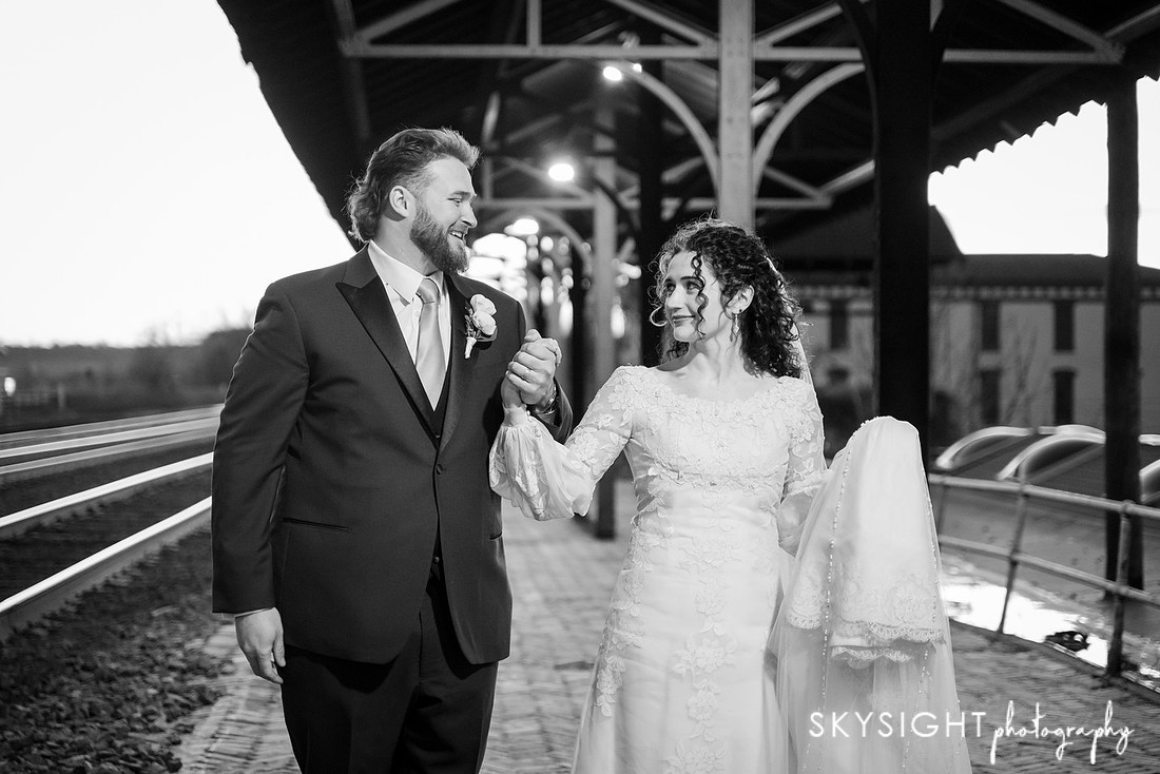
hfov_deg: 27.7
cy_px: 387
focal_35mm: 73
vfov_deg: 18.7
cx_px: 580
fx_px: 2354
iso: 4000
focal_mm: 71
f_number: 2.8
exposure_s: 1/250
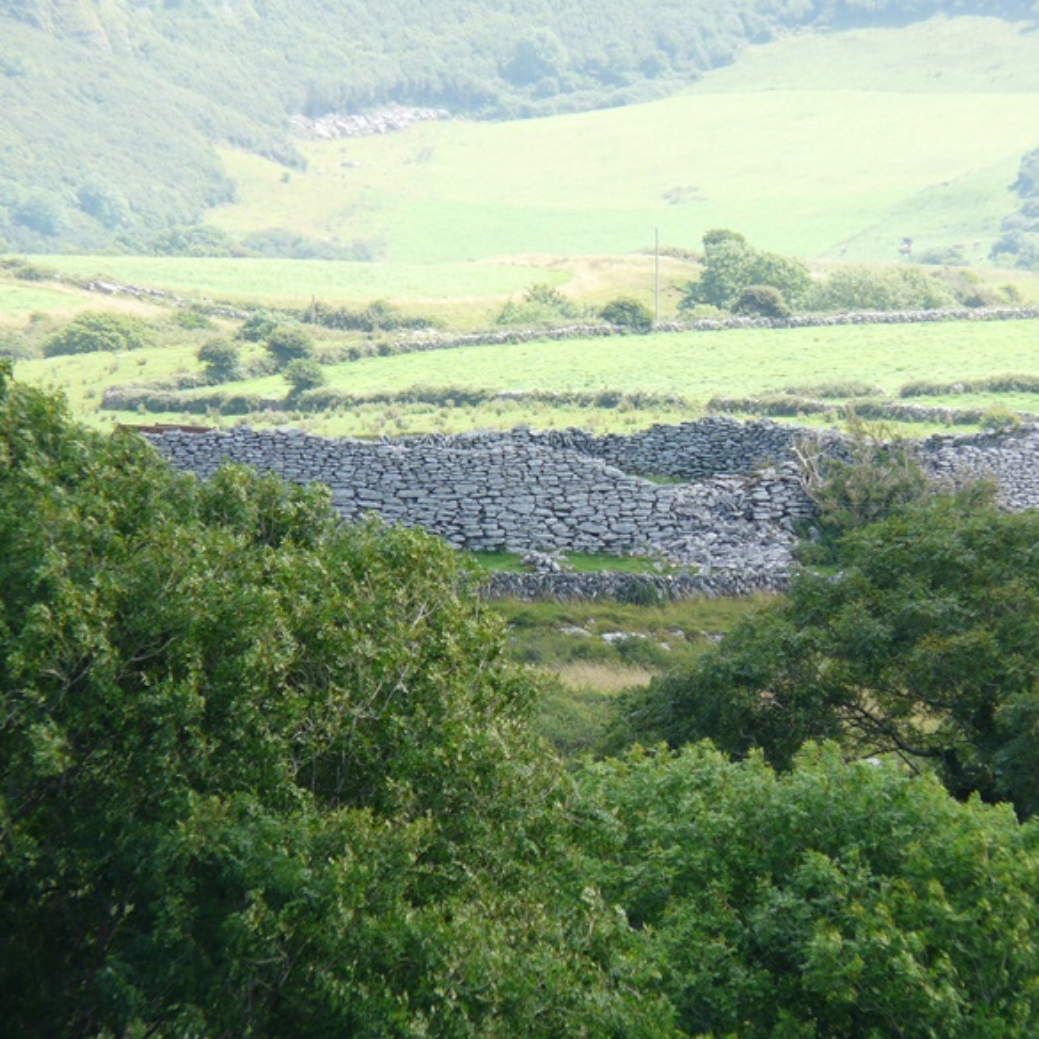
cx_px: 592
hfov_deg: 3.6
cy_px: 519
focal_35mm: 485
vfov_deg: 3.6
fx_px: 16470
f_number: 4
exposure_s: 1/200
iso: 100
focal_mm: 67.4
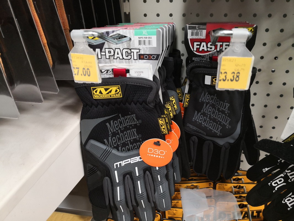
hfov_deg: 65.3
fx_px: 229
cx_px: 147
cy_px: 110
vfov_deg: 51.3
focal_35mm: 27
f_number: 1.6
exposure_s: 1/50
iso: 160
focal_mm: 3.95
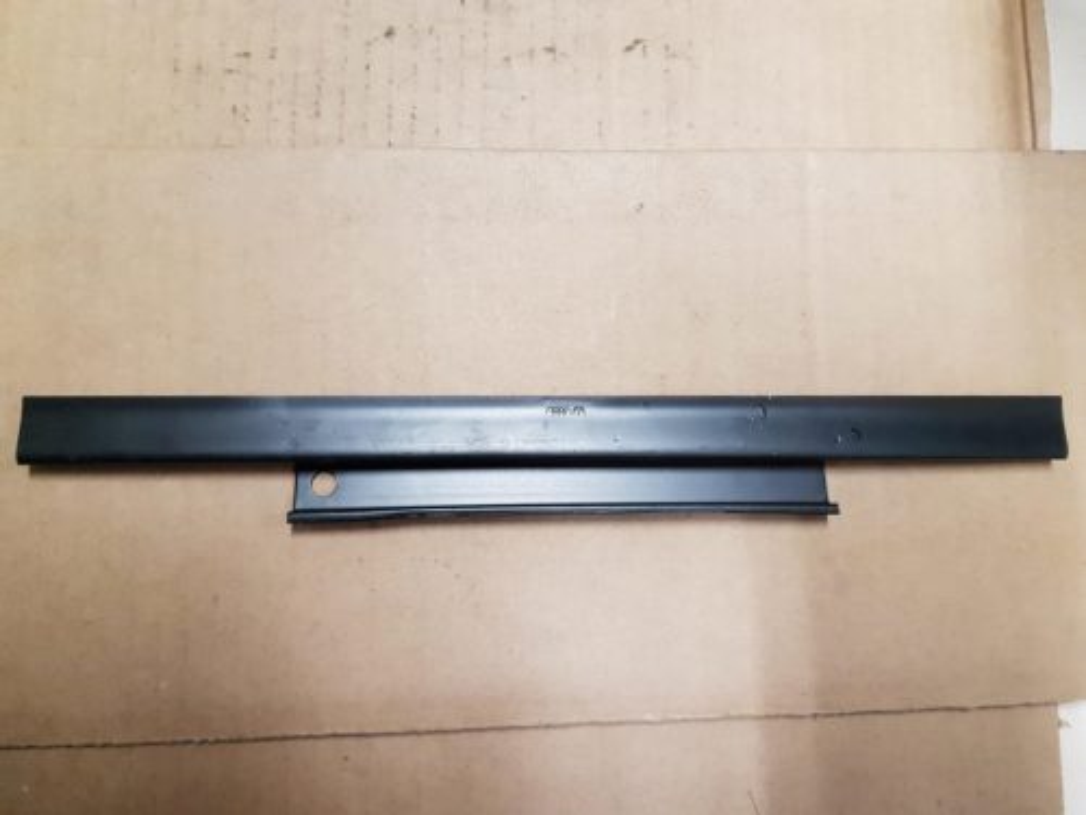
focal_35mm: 26
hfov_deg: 67.3
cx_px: 543
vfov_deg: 53.1
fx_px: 816
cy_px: 408
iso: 250
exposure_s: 1/25
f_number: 1.7
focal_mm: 4.2
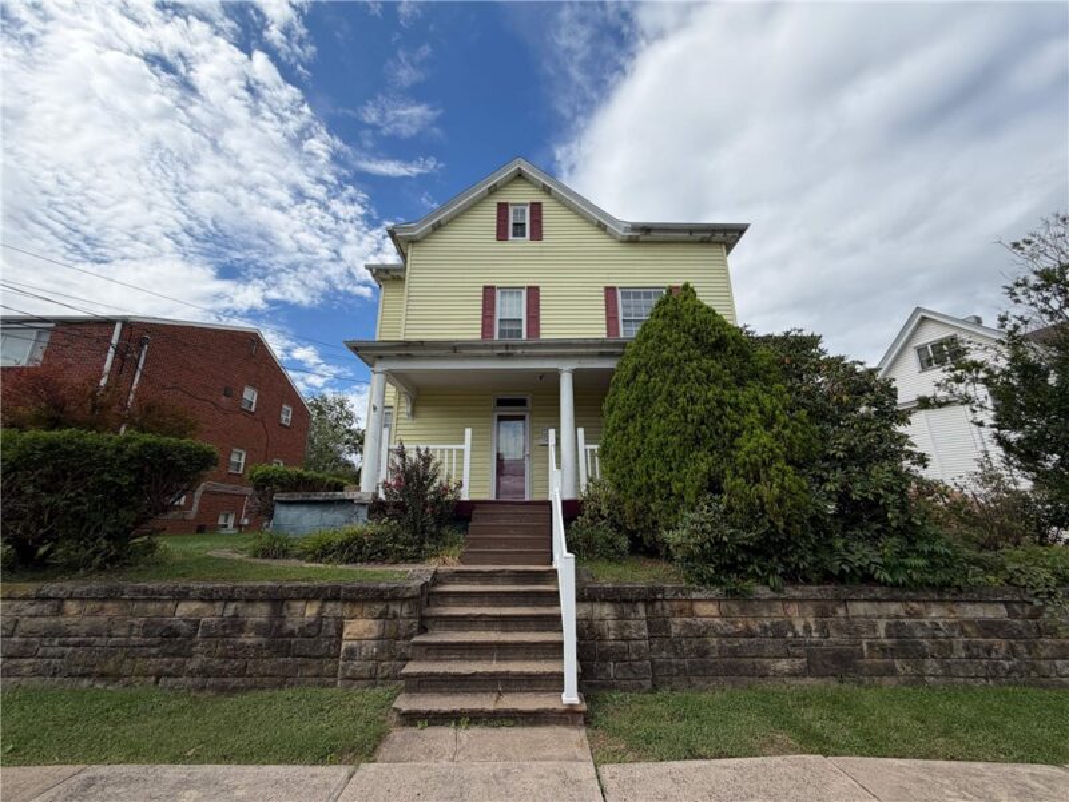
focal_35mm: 14
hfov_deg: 102.1
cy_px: 401
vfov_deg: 85.7
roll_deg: +0.6
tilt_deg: +16.0
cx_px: 534
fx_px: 432
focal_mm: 2.22
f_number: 2.2
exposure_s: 1/1105
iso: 20
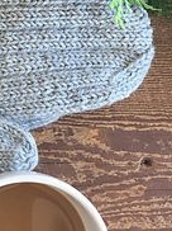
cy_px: 135
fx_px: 677
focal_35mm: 102
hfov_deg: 14.2
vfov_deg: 19.3
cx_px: -3
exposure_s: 1/30
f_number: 2.2
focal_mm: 4.15
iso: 25
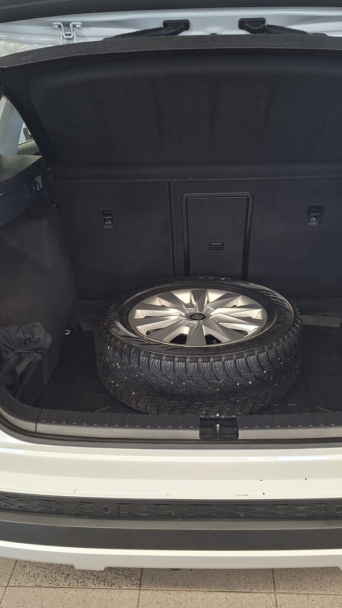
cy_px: 305
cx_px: 180
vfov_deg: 58.0
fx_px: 548
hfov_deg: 34.7
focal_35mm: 34
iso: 250
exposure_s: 1/100
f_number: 1.8
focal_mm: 5.54
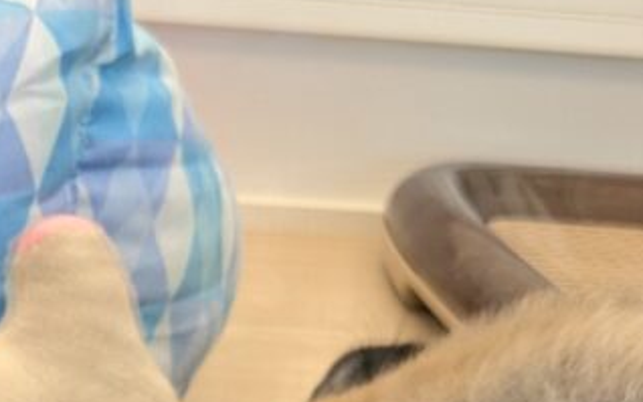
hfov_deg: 18.6
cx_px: -38
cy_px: 661
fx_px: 1893
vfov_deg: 11.5
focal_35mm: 108
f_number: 1.73
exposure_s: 1/99.9
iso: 75
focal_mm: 4.38
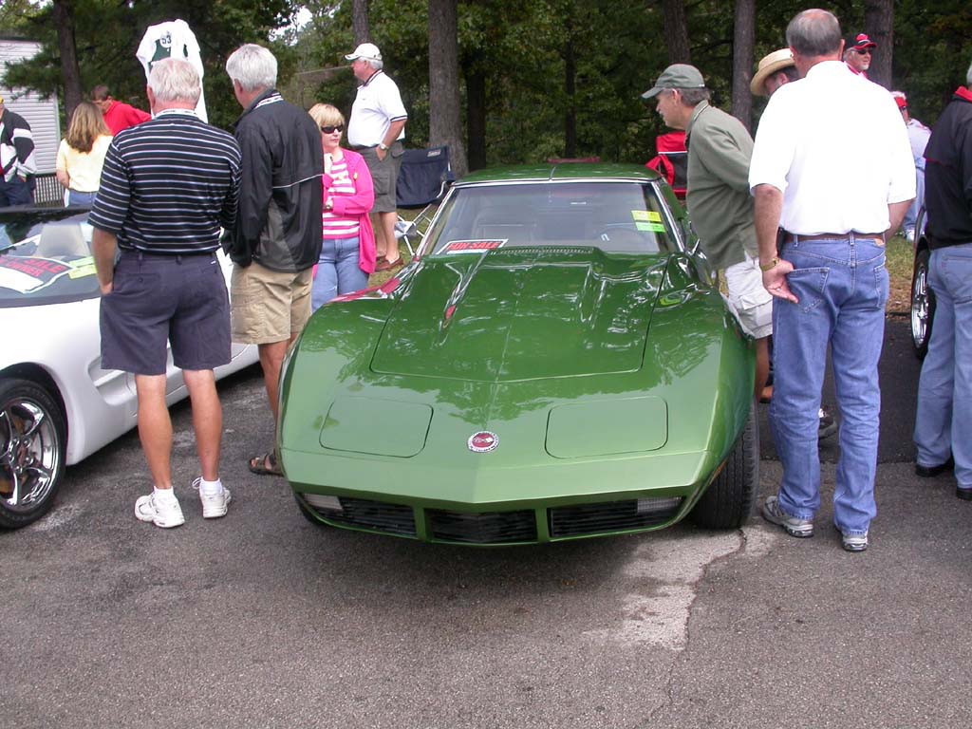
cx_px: 486
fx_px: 1067
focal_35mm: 38
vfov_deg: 37.7
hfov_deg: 49.0
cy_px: 364
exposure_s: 1/186
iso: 100
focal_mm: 7.85
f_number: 5.3
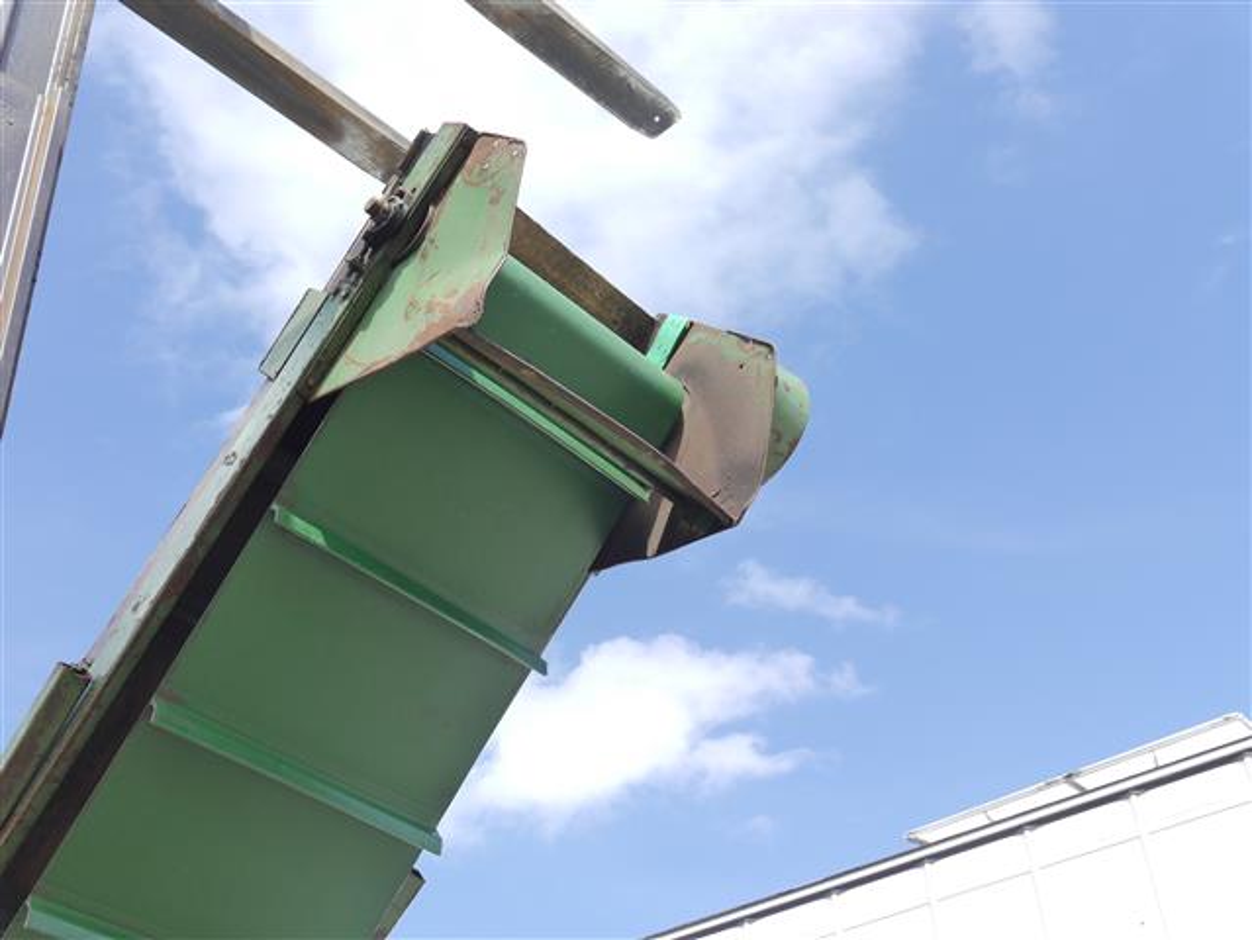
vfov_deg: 36.0
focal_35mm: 40
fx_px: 1448
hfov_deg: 46.8
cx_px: 626
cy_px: 470
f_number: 6.3
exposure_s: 1/250
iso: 160
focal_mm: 20
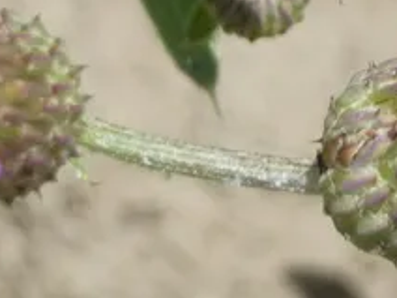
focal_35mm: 494
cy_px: -150
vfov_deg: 3.0
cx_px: 283
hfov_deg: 4.0
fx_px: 5666
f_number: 5.4
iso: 80
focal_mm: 29.5
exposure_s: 1/400
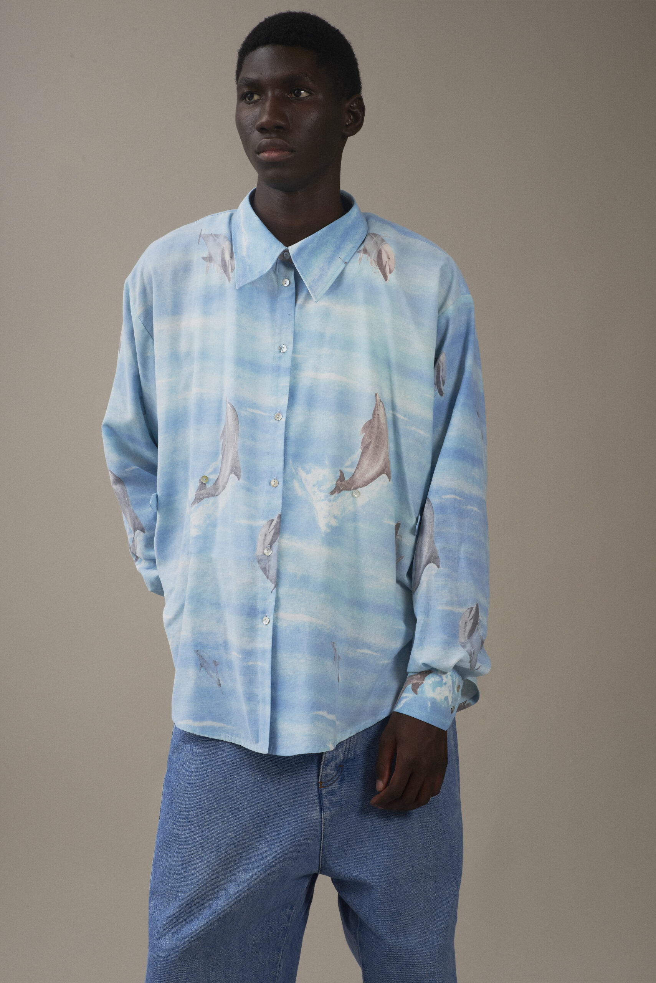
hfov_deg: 14.9
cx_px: 328
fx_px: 2512
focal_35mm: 92
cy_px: 492
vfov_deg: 22.1
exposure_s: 1/160
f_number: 13
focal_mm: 92
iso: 200
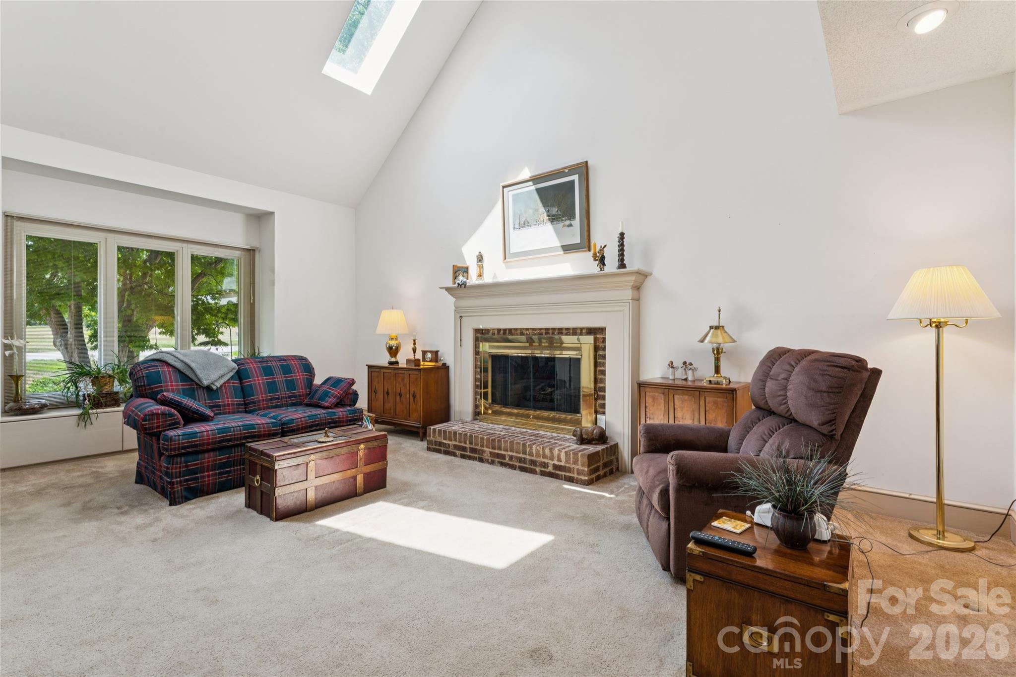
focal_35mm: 17
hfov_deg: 94.0
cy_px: 338
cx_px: 508
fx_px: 474
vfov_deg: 71.1
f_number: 13
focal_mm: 16.8
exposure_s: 1/2.5
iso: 100
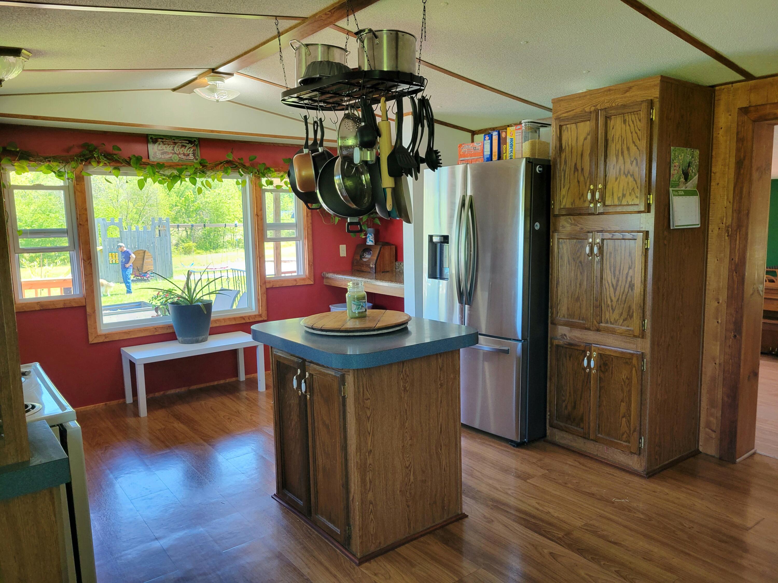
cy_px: 292
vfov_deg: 53.1
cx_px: 389
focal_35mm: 26
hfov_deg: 67.3
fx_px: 584
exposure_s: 1/120
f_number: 1.8
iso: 250
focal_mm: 5.4
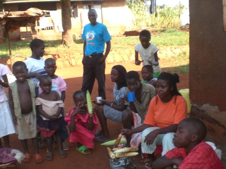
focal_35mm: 38
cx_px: 113
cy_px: 84
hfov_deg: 49.0
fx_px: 248
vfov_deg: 37.7
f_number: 3.1
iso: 50
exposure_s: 1/125
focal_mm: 6.3
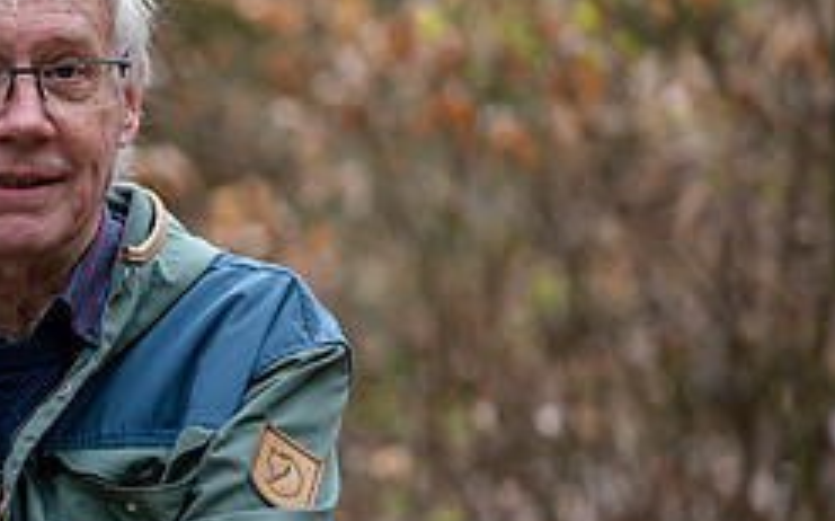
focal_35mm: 433
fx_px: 9847
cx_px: -139
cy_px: 354
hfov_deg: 4.8
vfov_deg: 3.0
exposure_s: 1/320
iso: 400
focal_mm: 181
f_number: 3.2
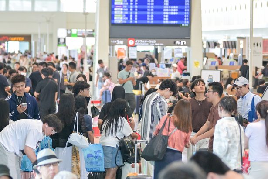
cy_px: 90
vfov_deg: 9.7
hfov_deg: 14.4
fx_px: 1057
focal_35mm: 142
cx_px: 134
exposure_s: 1/400
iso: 800
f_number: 2.8
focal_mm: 95
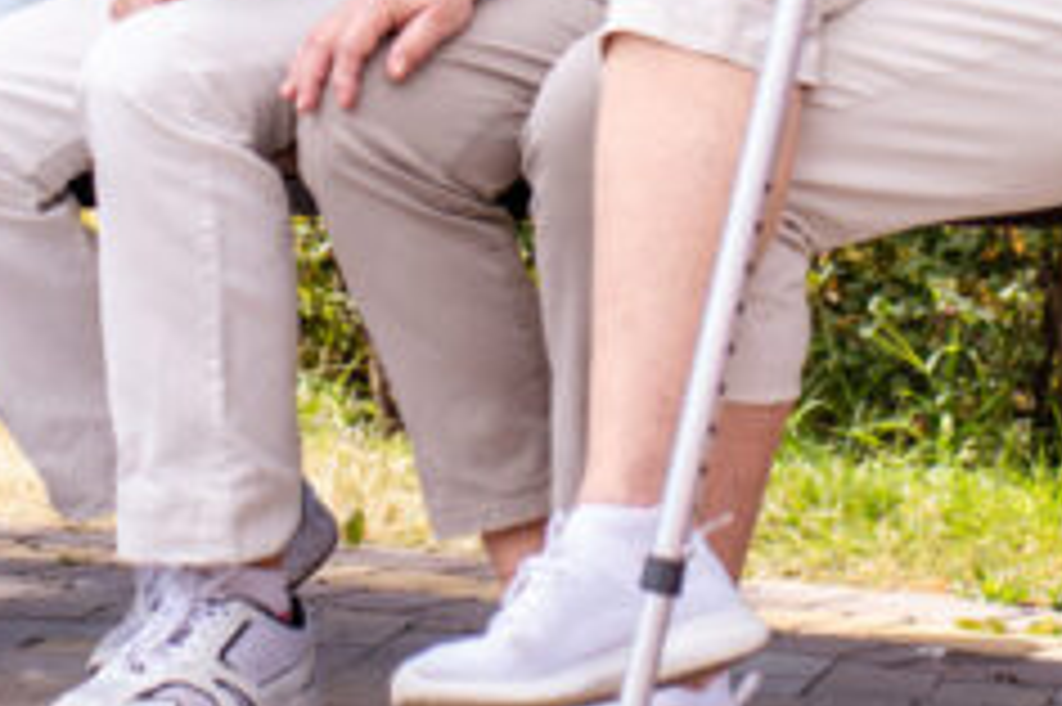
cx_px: 297
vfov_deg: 8.9
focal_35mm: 152
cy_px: -229
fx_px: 4481
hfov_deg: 13.5
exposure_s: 1/800
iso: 100
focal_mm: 35
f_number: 2.8
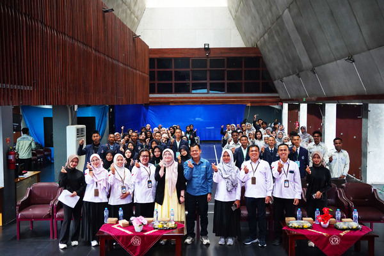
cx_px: 192
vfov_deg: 37.9
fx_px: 373
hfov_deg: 54.4
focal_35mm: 35
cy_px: 128
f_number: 4.5
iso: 3200
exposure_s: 1/80
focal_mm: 35
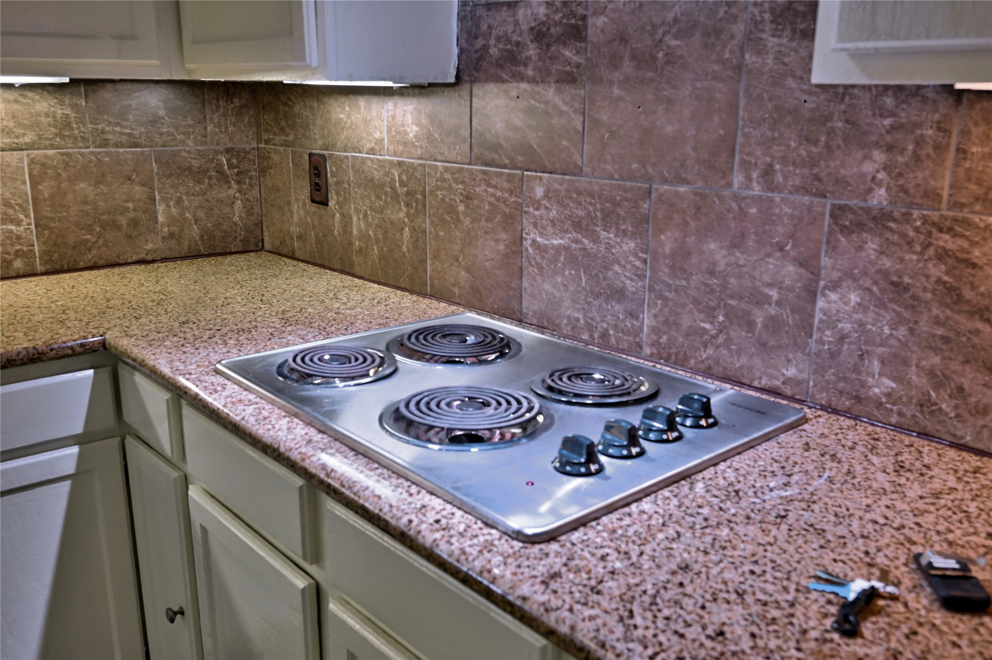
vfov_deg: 43.5
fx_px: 826
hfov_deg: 62.0
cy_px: 330
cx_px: 496
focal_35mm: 30
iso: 400
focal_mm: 30
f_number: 8
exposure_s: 1/6
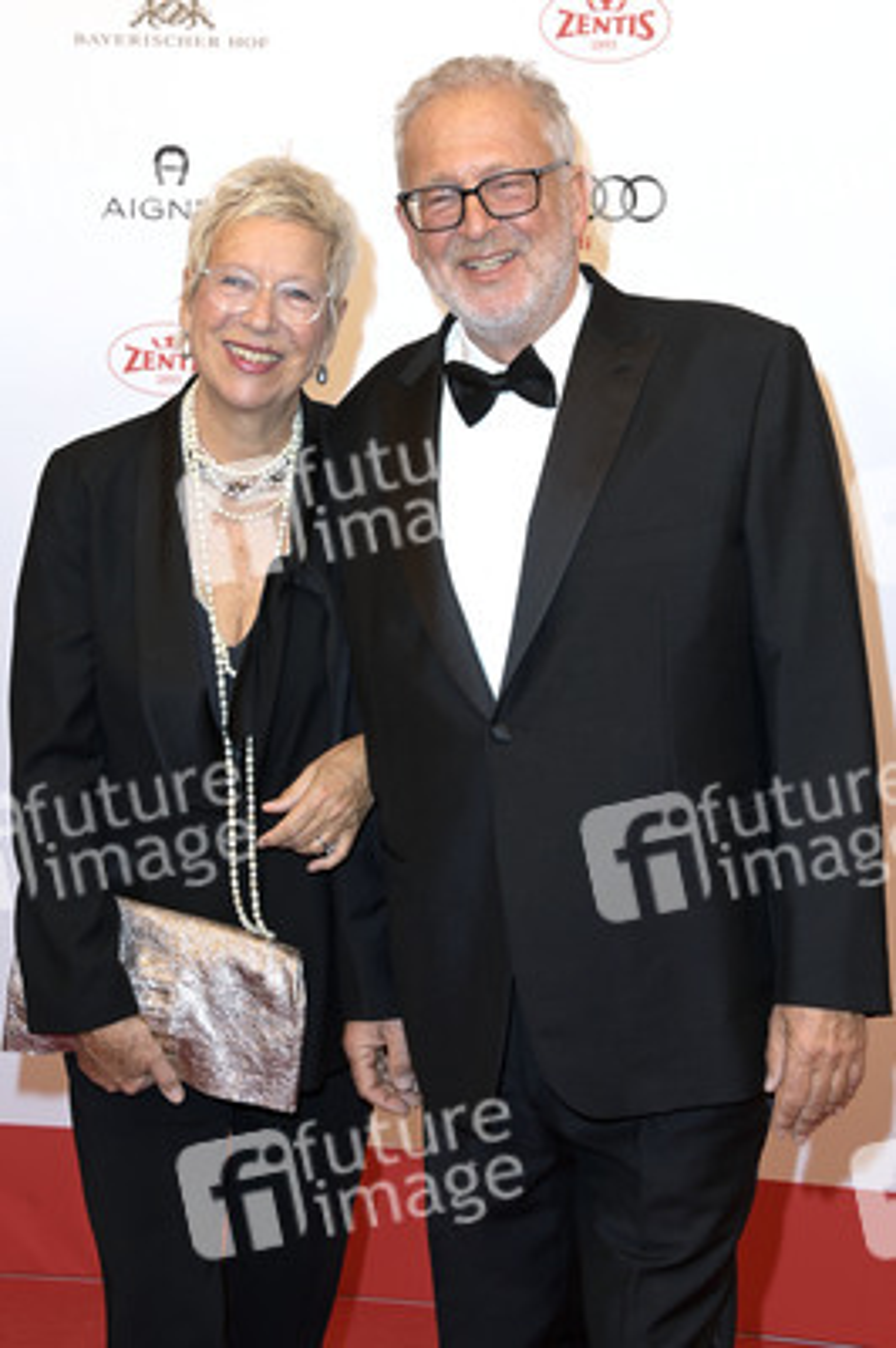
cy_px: 674
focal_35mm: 56
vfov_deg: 35.7
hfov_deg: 24.2
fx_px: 2094
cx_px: 448
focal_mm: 56
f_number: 6.3
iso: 400
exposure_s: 1/250
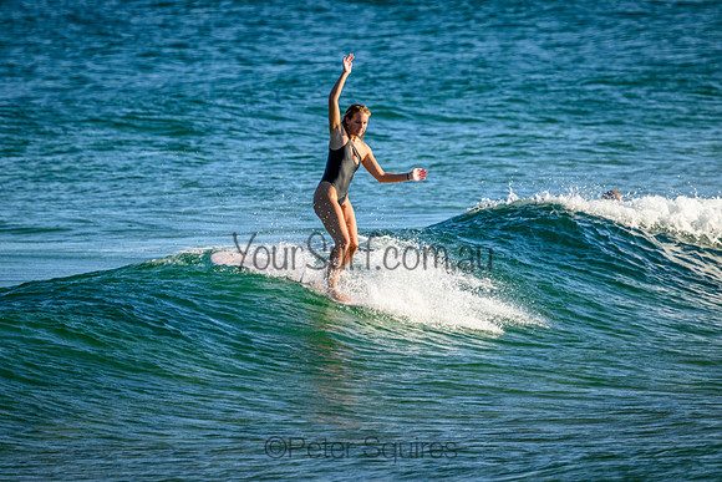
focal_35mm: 800
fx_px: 16047
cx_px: 361
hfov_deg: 2.6
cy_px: 241
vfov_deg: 1.7
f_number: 11
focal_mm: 800
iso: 2000
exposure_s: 1/2000
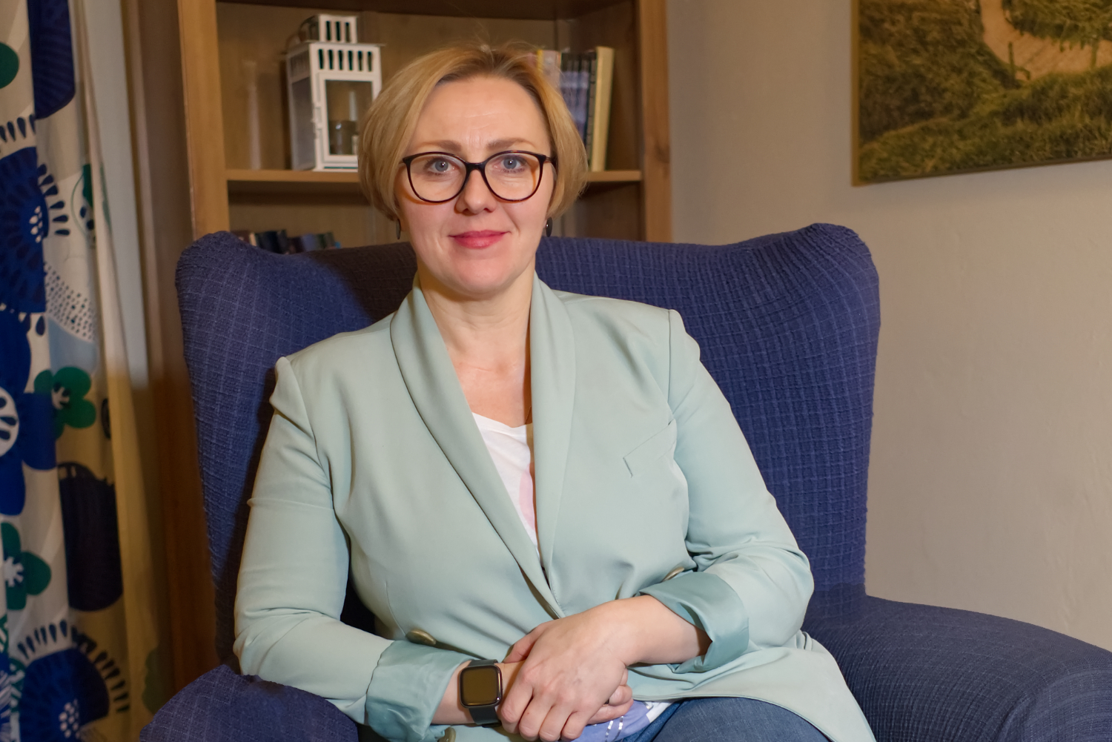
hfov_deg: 54.4
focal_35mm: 35
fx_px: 1081
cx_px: 556
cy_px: 371
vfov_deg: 37.9
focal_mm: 23
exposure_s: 1/200
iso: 1600
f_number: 2
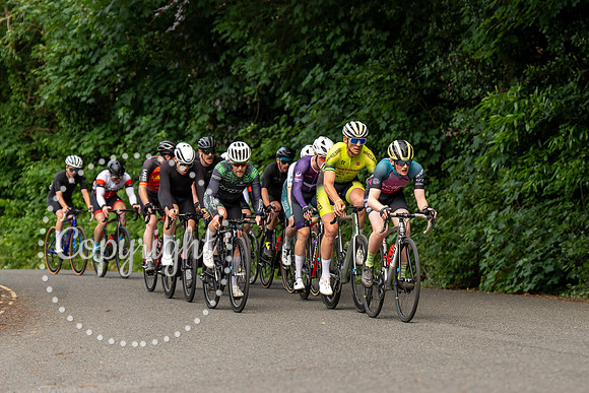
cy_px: 243
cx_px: 364
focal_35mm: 157
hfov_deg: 13.1
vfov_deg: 8.8
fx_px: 2567
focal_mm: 127
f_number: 3.5
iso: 400
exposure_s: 1/800
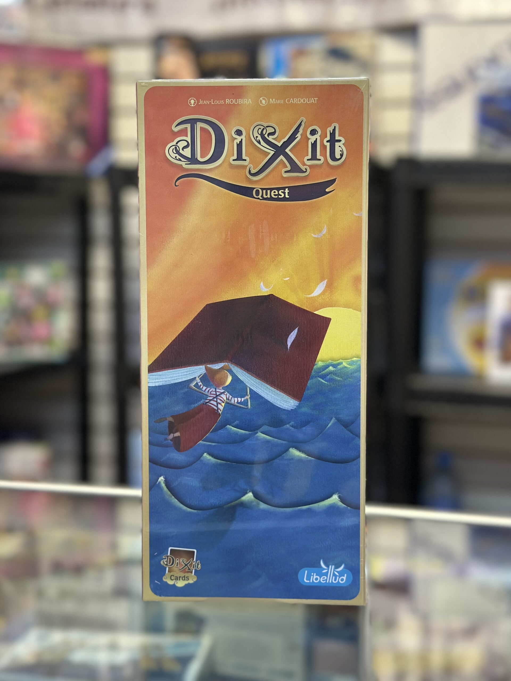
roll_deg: -0.9
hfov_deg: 30.3
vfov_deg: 39.7
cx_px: 256
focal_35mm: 48
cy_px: 340
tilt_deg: -5.0
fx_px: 945
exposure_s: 1/60
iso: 200
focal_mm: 6.86
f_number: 1.78
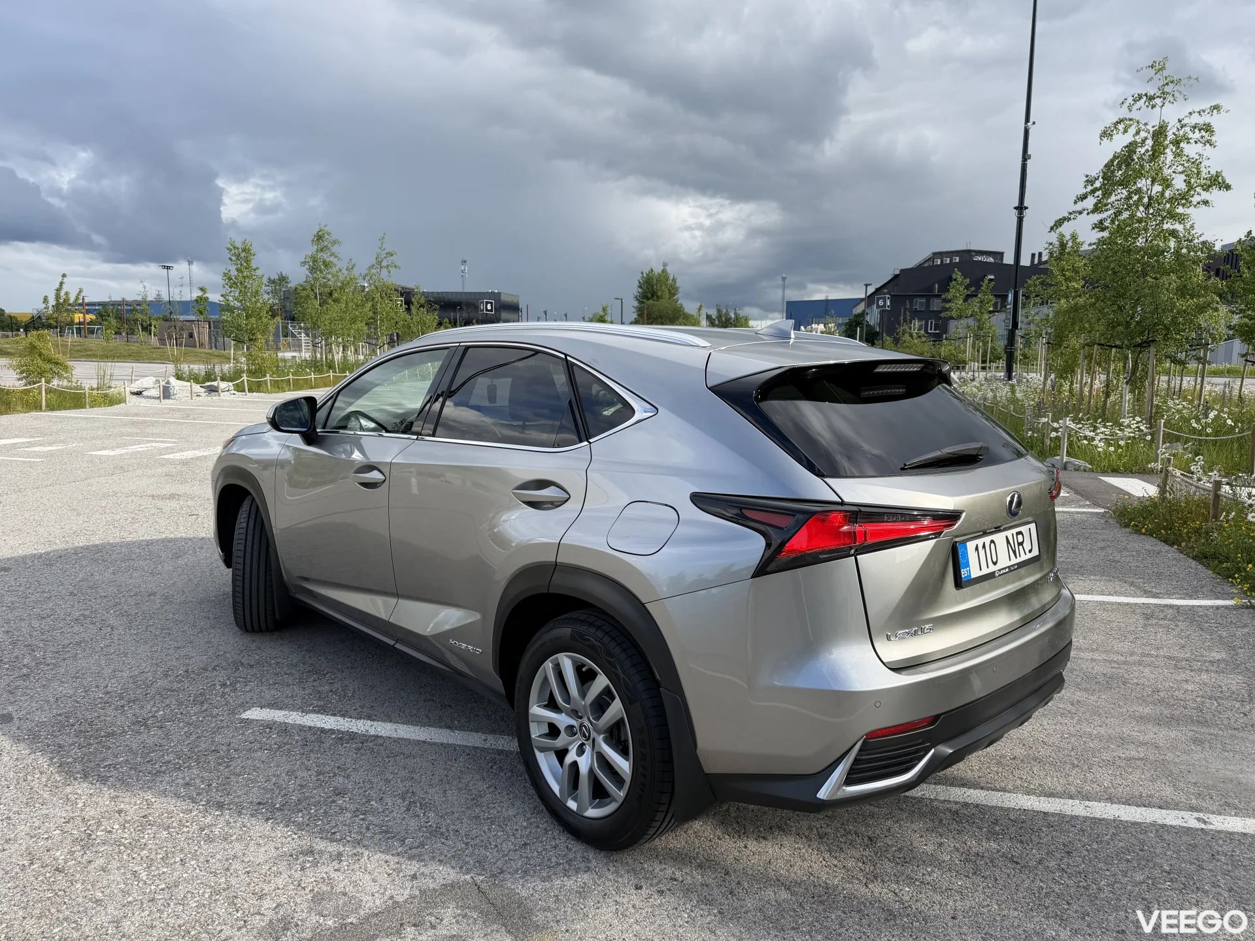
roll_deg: -0.1
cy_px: 470
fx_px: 870
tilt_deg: -8.2
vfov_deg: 56.8
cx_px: 628
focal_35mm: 24
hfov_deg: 71.6
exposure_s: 1/1585
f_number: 1.78
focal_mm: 6.76
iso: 80
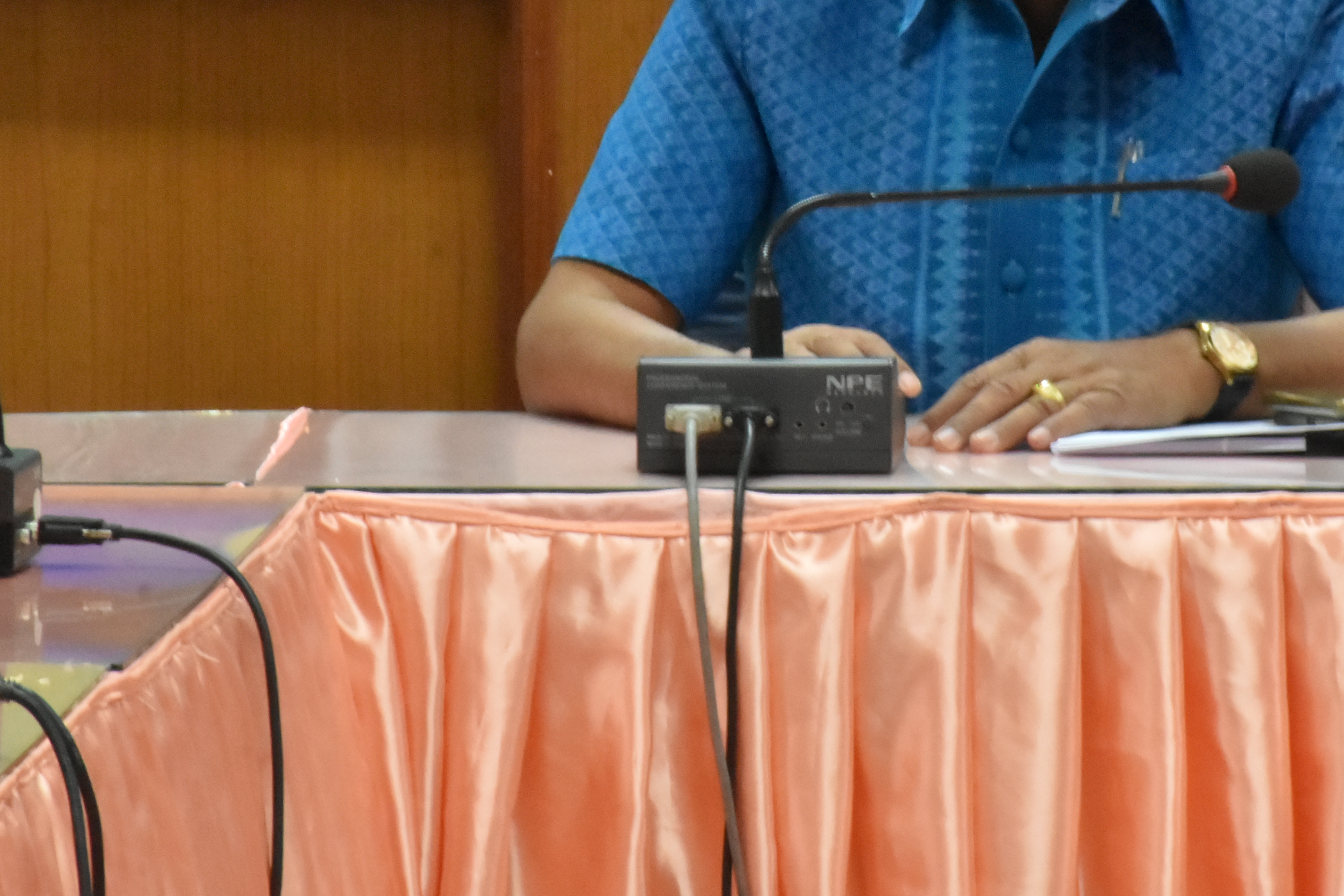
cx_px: 801
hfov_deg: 13.7
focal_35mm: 150
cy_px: 108
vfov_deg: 9.1
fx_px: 5600
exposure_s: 1/13
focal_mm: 52
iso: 3200
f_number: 20
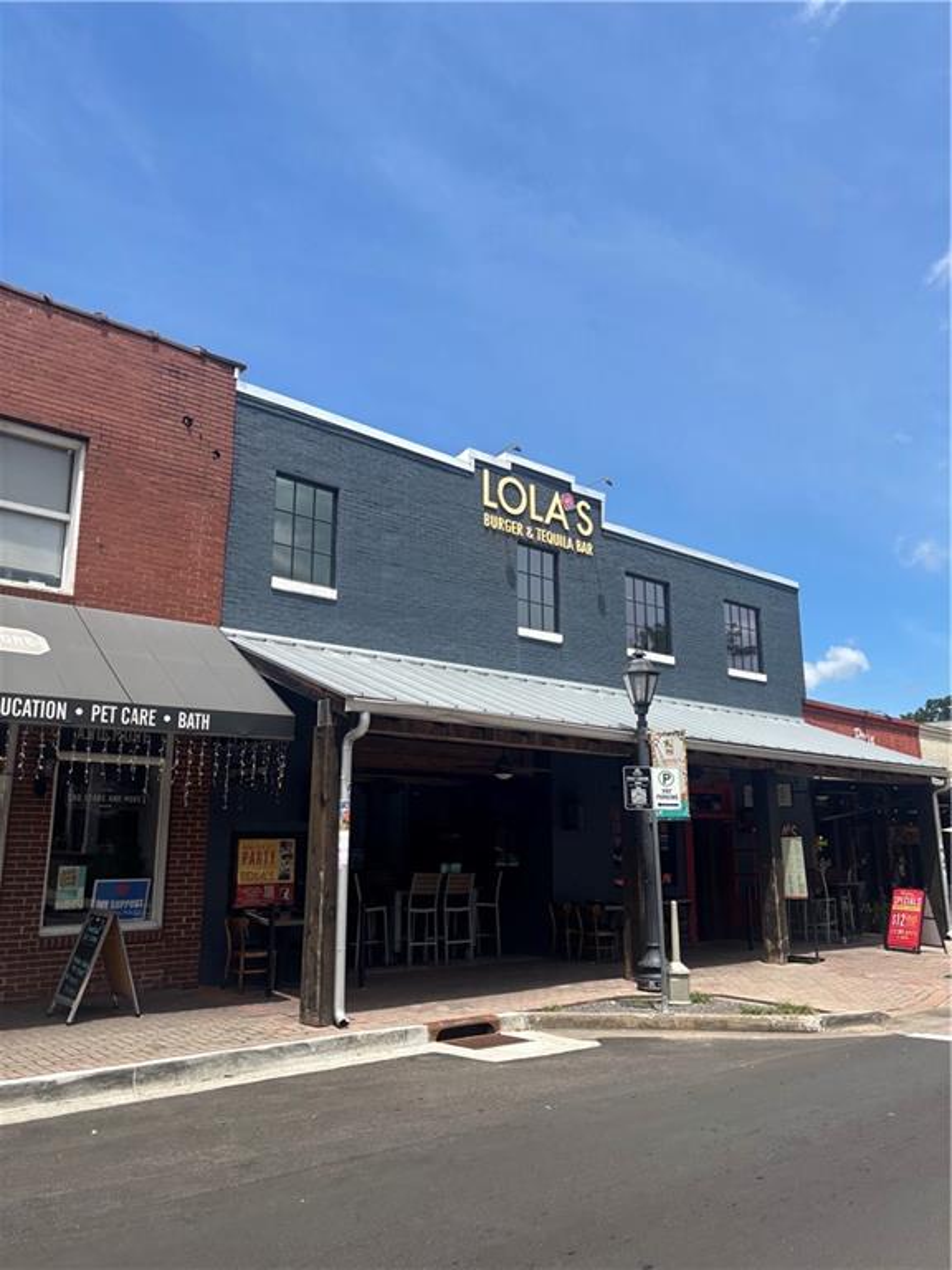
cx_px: 476
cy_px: 635
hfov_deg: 53.1
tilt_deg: +9.3
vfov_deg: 67.3
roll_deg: +0.9
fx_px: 953
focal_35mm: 26
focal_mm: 5.96
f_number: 1.6
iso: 50
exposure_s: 1/3021
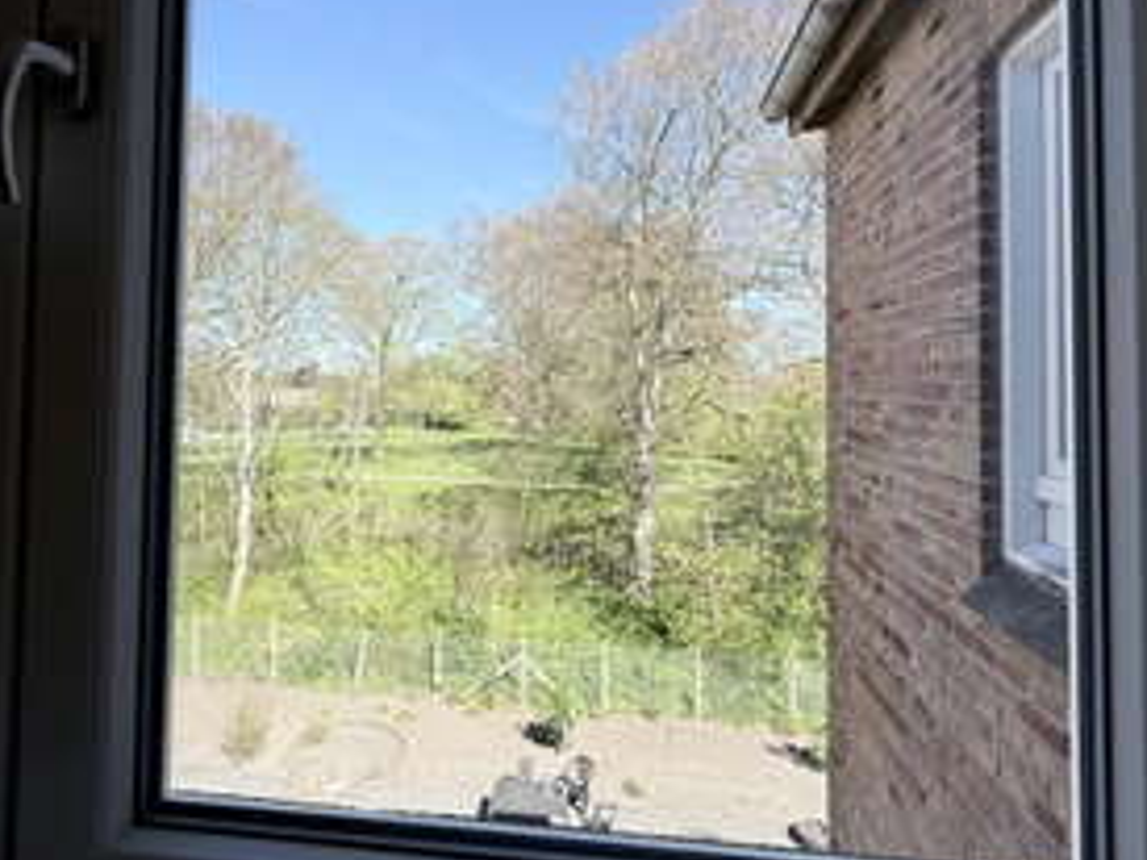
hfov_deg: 84.7
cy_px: 359
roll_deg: -1.8
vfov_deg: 68.2
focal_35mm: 19
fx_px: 629
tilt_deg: +2.5
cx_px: 565
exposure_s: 1/694
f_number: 2.2
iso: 50
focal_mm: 2.22
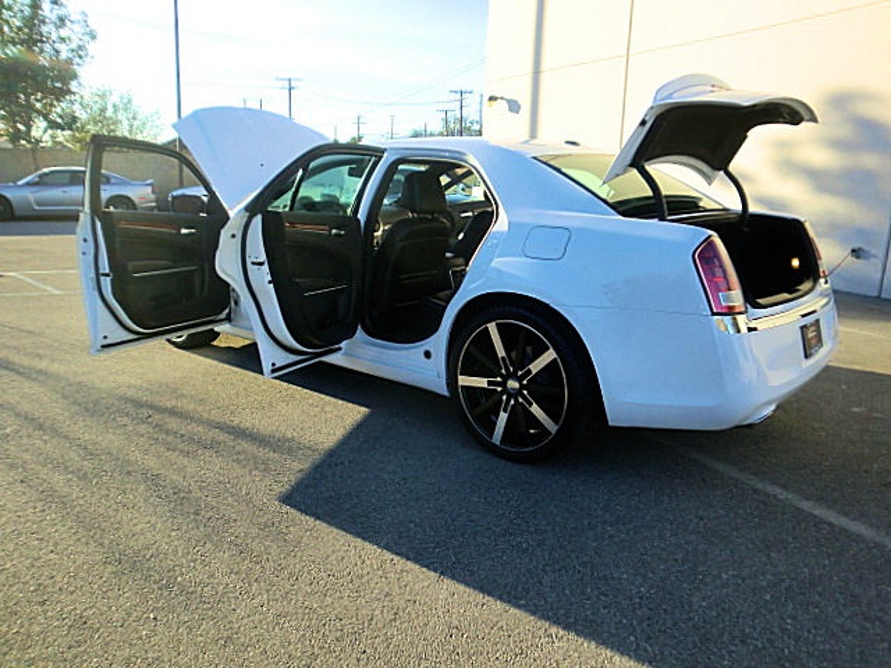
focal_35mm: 26
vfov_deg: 53.1
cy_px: 334
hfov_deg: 67.3
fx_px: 669
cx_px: 446
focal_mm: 4.65
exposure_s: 1/400
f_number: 2.6
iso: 64
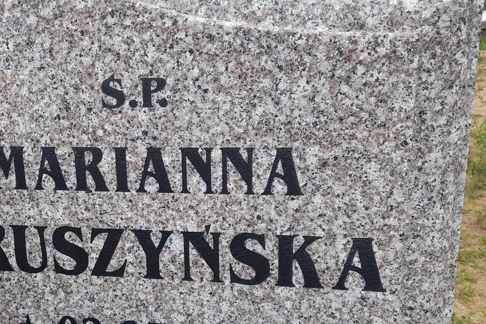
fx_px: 675
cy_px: 230
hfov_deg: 39.0
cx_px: 147
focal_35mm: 50
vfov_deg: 26.8
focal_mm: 4.6
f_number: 2
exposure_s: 1/193
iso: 20
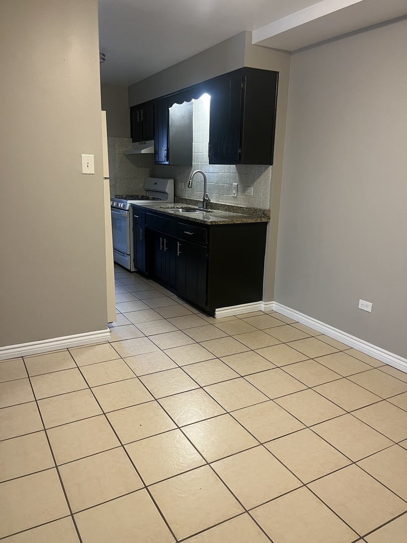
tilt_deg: -14.0
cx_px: 204
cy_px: 272
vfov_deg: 67.3
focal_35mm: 26
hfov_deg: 53.1
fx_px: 408
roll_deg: -1.5
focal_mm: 5.1
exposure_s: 1/60
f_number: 1.6
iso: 250
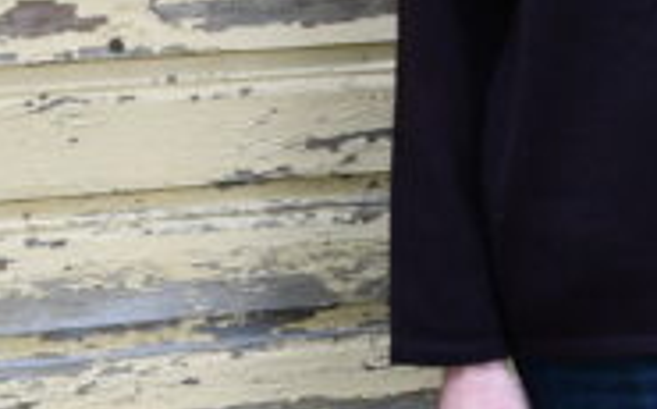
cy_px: 334
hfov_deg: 11.8
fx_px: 3111
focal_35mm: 174
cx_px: 831
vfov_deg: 7.5
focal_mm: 35
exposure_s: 1/90
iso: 800
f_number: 4.8
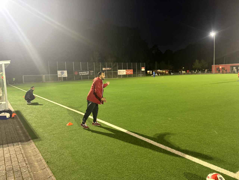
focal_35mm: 24
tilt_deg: -5.7
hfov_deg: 71.6
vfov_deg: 56.8
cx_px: 120
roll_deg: +2.3
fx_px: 166
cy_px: 90
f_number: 1.78
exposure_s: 1/33
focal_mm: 6.76
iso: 640
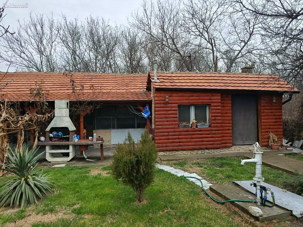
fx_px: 210
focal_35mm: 24
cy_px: 114
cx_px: 152
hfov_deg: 71.6
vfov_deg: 56.8
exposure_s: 1/100
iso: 57
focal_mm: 5.24
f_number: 1.7
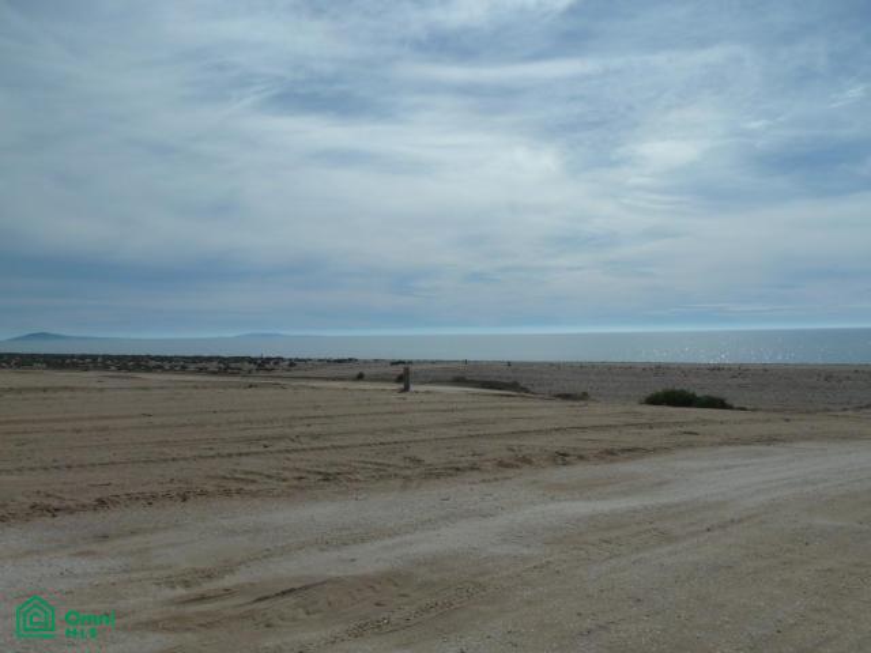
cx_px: 436
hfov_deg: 56.8
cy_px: 326
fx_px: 805
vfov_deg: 44.2
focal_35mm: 32
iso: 80
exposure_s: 1/1300
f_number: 6.3
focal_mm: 5.3
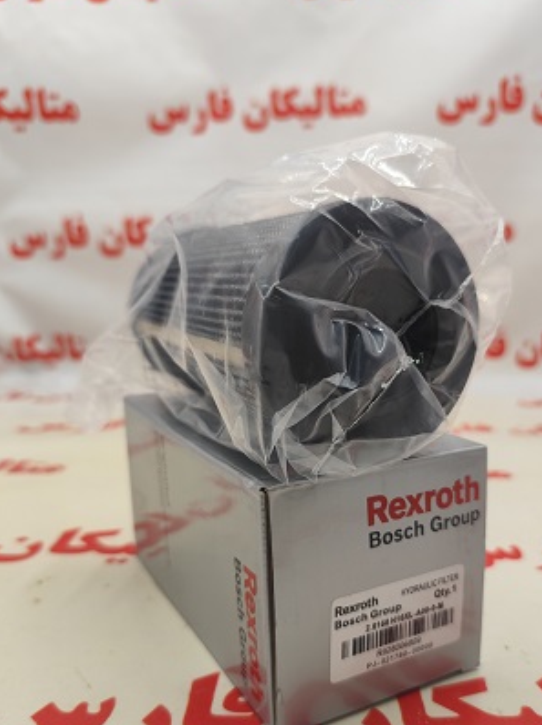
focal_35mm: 29
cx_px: 306
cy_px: 436
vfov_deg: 61.2
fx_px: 606
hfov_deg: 48.0
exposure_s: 1/100
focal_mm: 6.19
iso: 200
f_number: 1.65
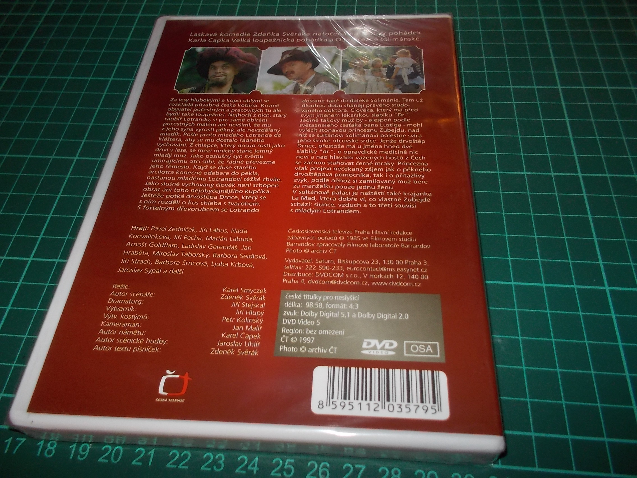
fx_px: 534
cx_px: 318
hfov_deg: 61.7
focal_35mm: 29
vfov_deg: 48.2
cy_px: 239
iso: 200
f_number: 3.3
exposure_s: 1/30
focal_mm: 4.1
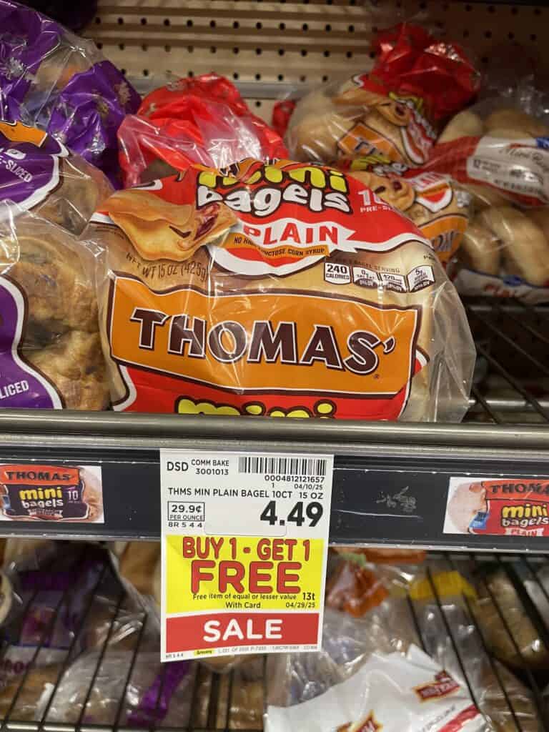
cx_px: 274
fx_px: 550
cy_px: 366
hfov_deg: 53.1
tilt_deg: -24.0
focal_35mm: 26
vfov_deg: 67.3
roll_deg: -1.8
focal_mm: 4.2
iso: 160
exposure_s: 1/42
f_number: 1.6
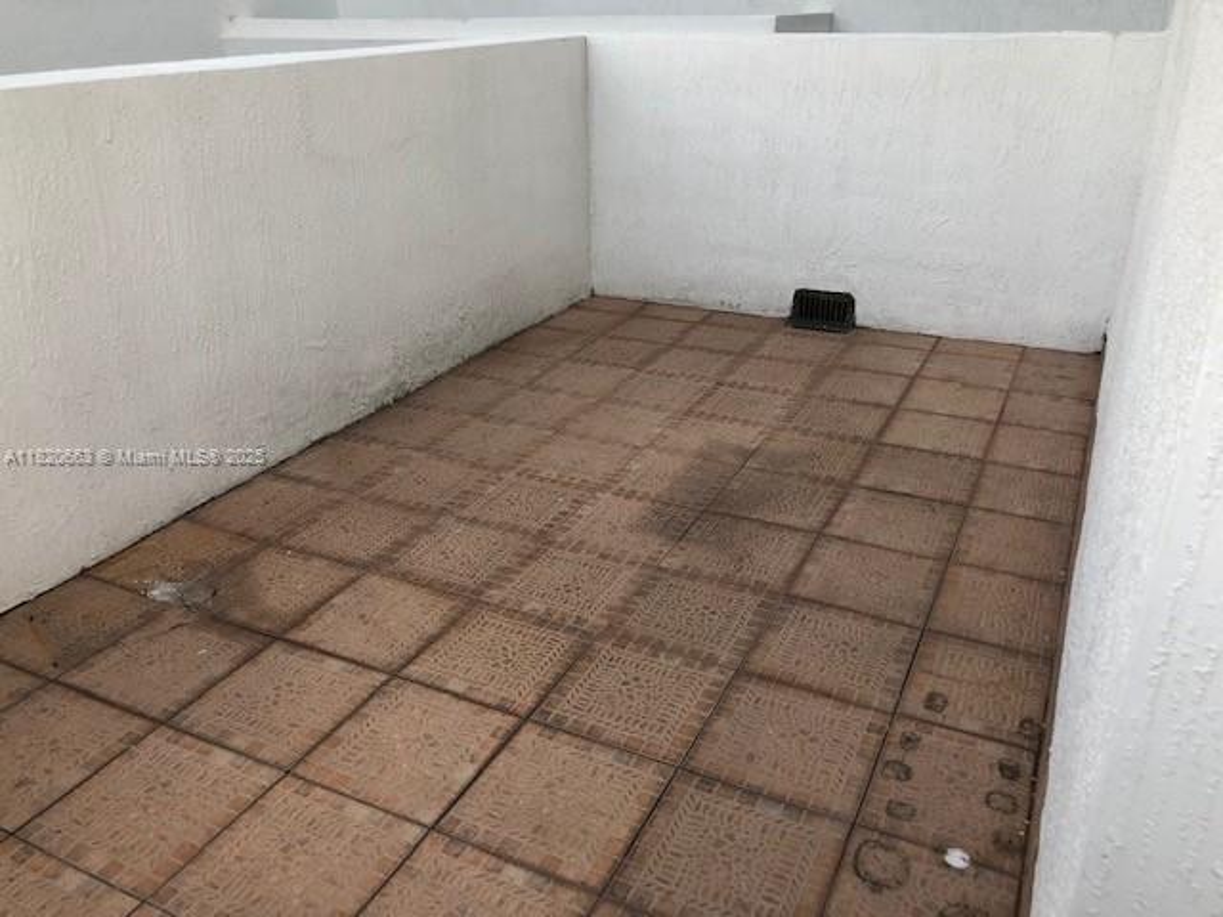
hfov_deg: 63.4
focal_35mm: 28
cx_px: 612
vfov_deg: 49.7
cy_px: 458
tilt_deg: -24.4
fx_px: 989
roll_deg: +0.9
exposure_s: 1/40
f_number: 1.8
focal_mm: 3.99
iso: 25
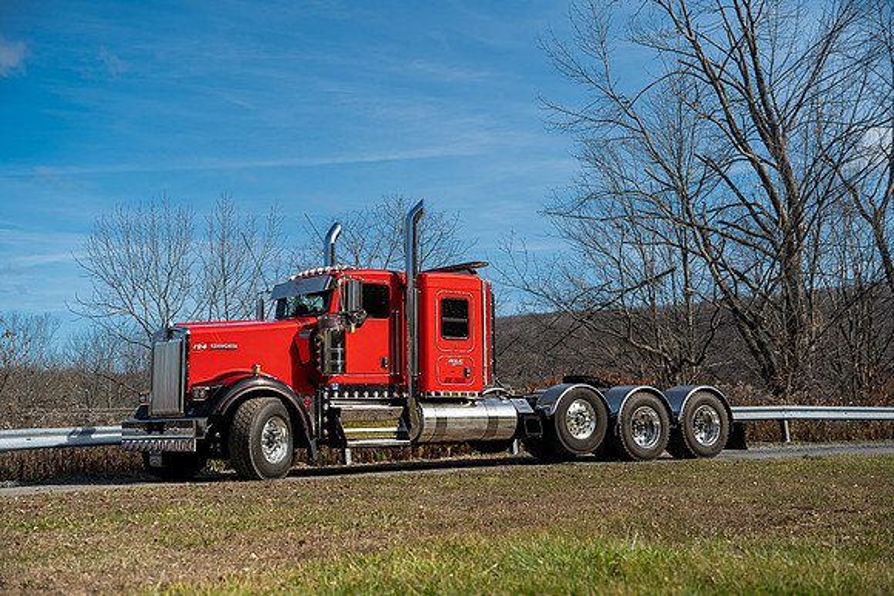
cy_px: 298
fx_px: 1242
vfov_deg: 27.0
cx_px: 447
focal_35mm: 50
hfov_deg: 39.6
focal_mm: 50
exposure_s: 1/100
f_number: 3.2
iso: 100
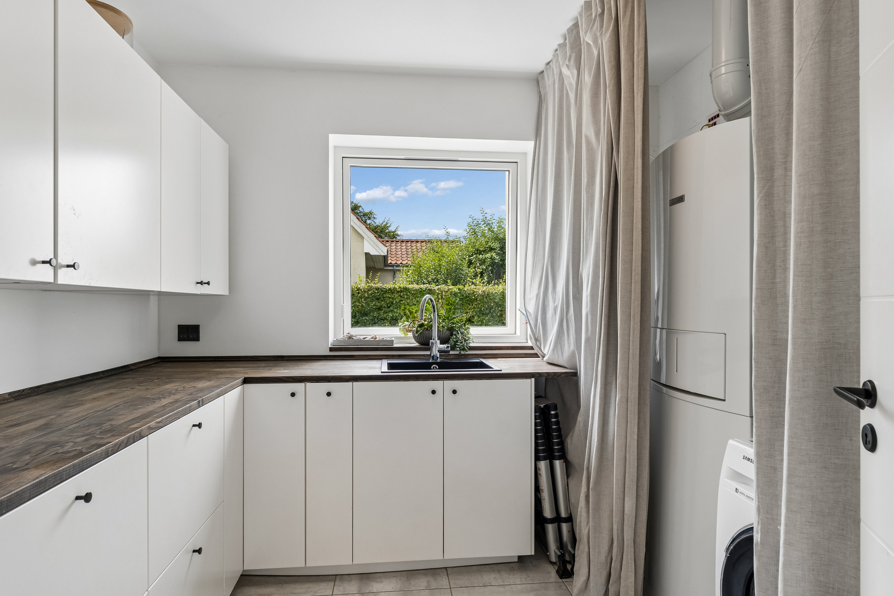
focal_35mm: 21
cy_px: 298
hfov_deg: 81.2
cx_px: 447
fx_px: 521
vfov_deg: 59.5
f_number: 8
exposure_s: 1/50
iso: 200
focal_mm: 14
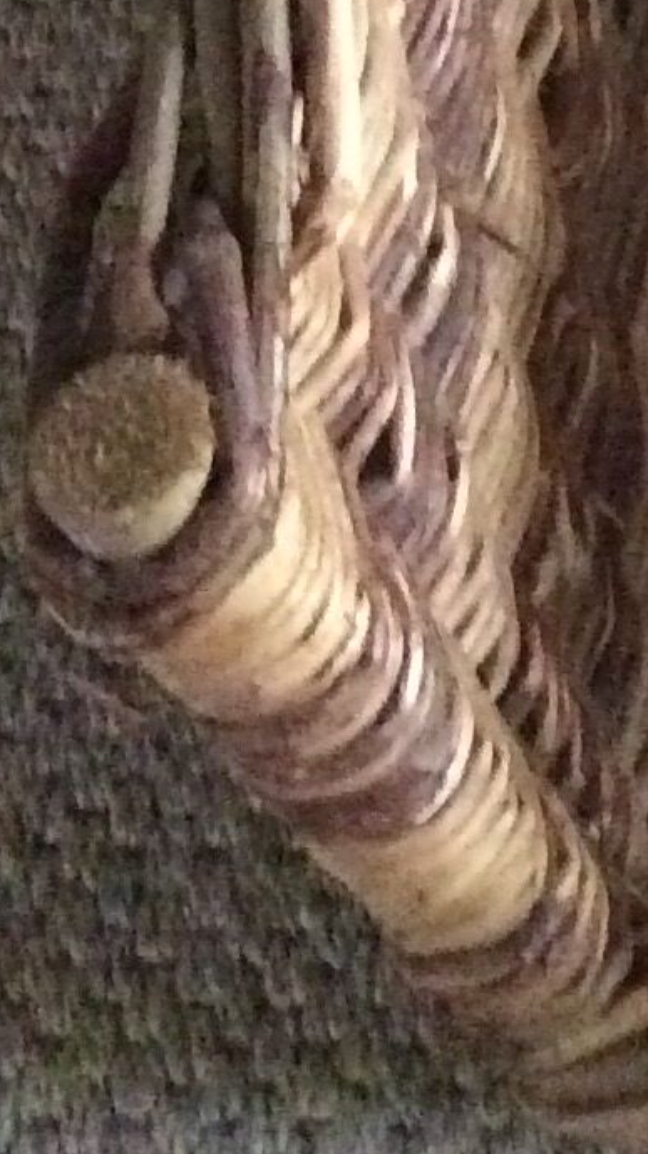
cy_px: -439
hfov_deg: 8.8
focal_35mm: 131
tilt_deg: -54.4
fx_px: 4006
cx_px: 1239
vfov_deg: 15.4
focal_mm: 3.3
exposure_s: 1/17
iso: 640
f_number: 2.4
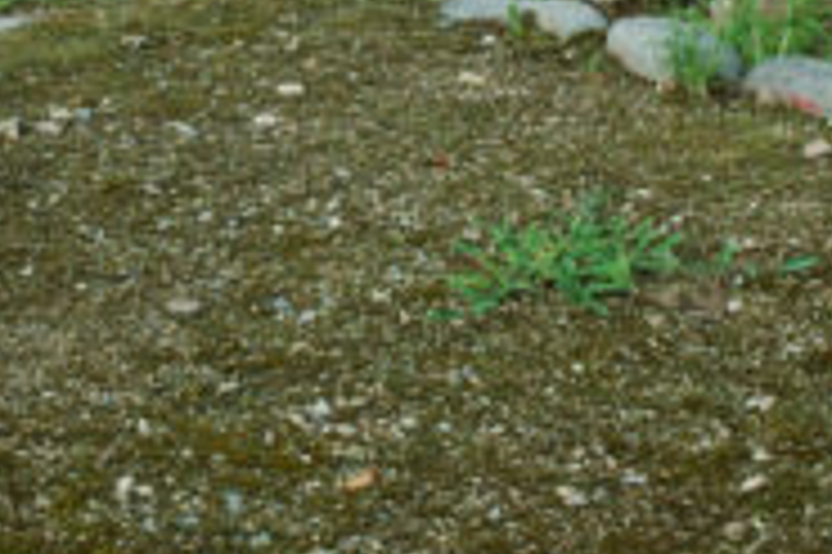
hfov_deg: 19.4
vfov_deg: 12.8
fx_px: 2431
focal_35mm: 105
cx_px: 319
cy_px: 0
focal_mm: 27
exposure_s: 1/125
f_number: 9
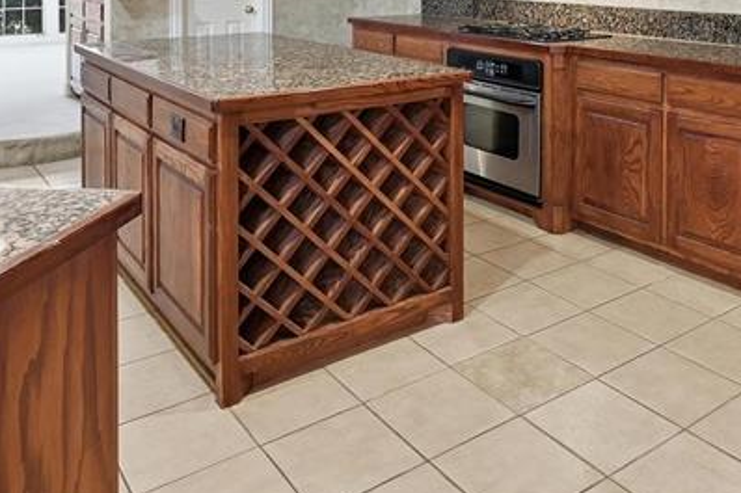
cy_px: -98
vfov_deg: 31.1
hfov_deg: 52.9
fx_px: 741
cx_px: 428
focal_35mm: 36
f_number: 7.1
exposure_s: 1/200
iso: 1000
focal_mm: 14
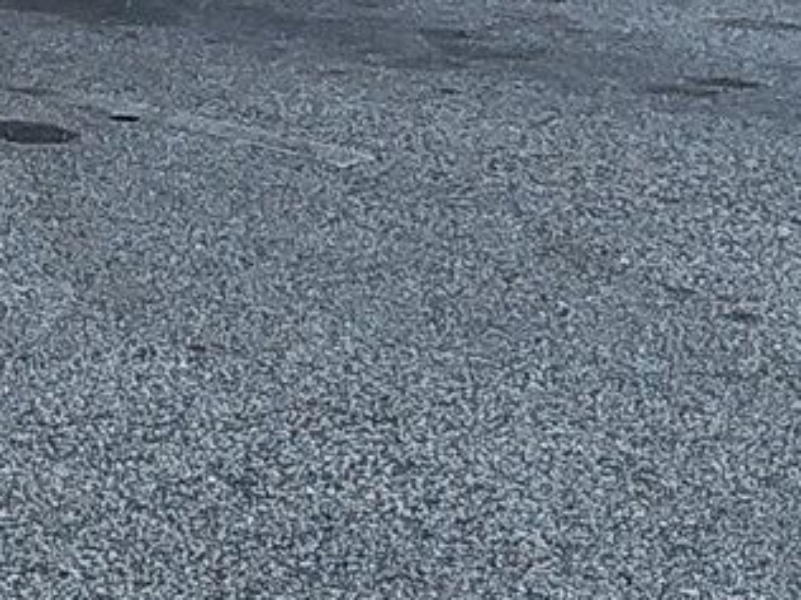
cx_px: -446
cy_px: -542
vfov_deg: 8.9
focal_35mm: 158
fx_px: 3656
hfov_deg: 11.9
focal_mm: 4.15
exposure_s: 1/835
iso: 100
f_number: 1.5
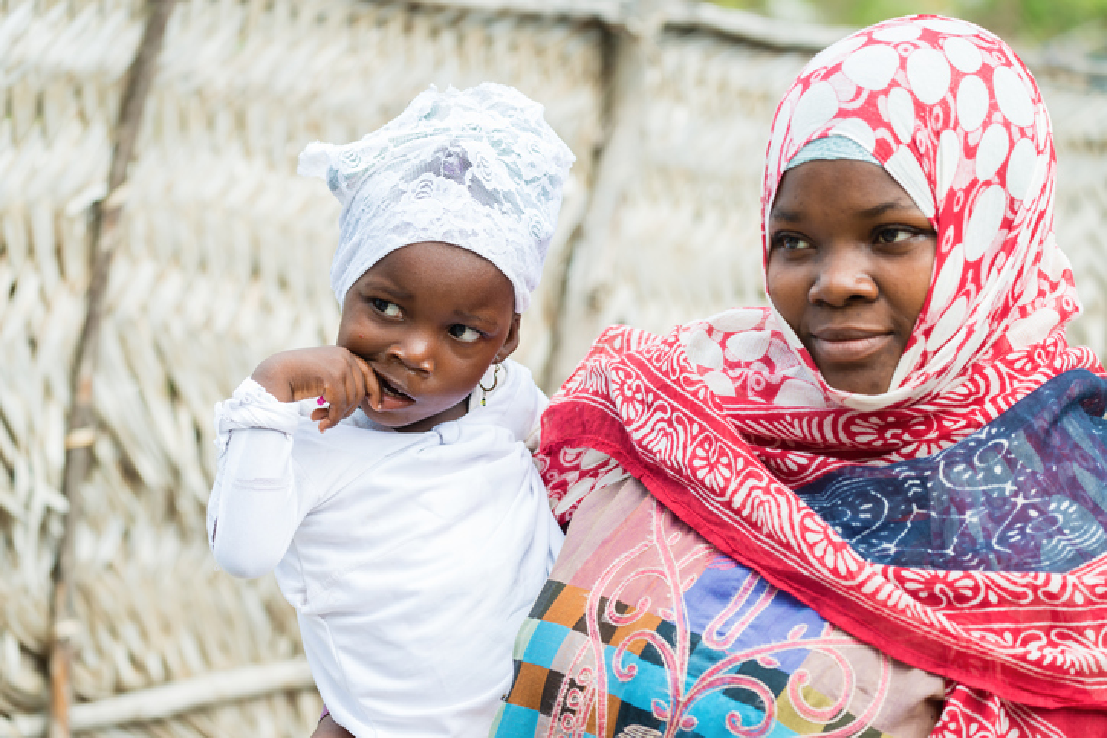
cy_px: 369
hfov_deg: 18.6
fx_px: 3383
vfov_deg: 12.5
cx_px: 554
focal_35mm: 110
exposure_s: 1/250
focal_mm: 110
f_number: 5.6
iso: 200
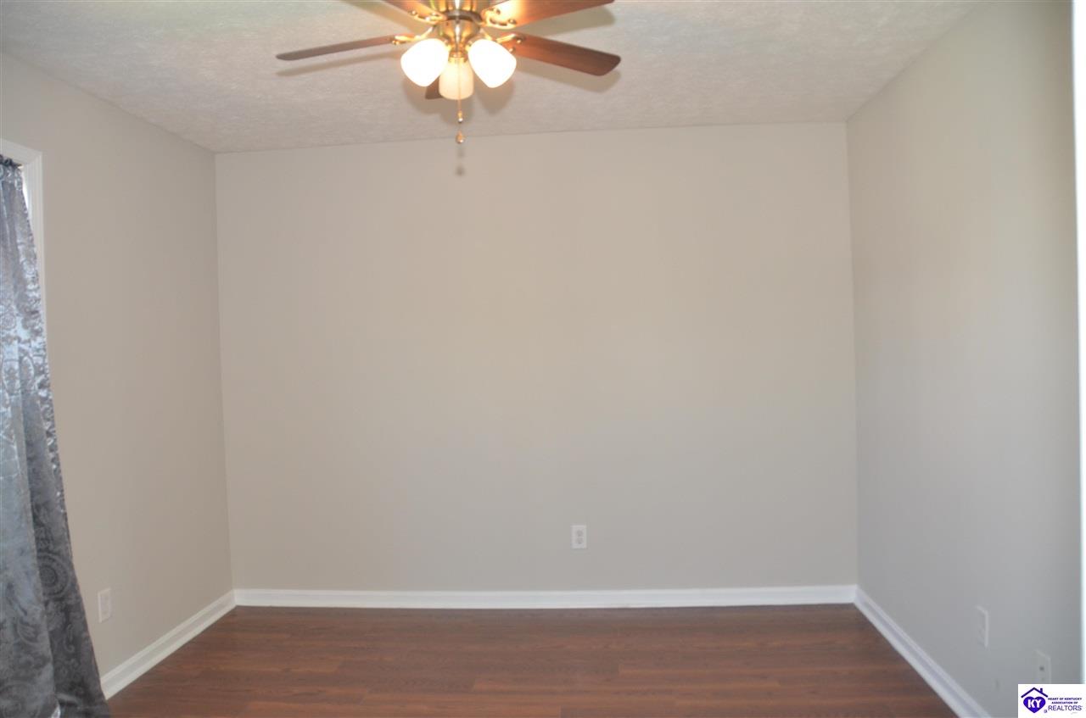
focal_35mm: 27
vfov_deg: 47.7
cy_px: 359
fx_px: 813
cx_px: 543
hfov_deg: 67.5
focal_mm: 18
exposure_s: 1/60
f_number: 4
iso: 800
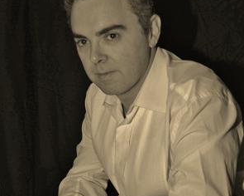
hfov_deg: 32.6
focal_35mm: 58
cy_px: 122
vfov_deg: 26.3
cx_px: 123
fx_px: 417
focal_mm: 27
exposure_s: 1/60
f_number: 4
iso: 100
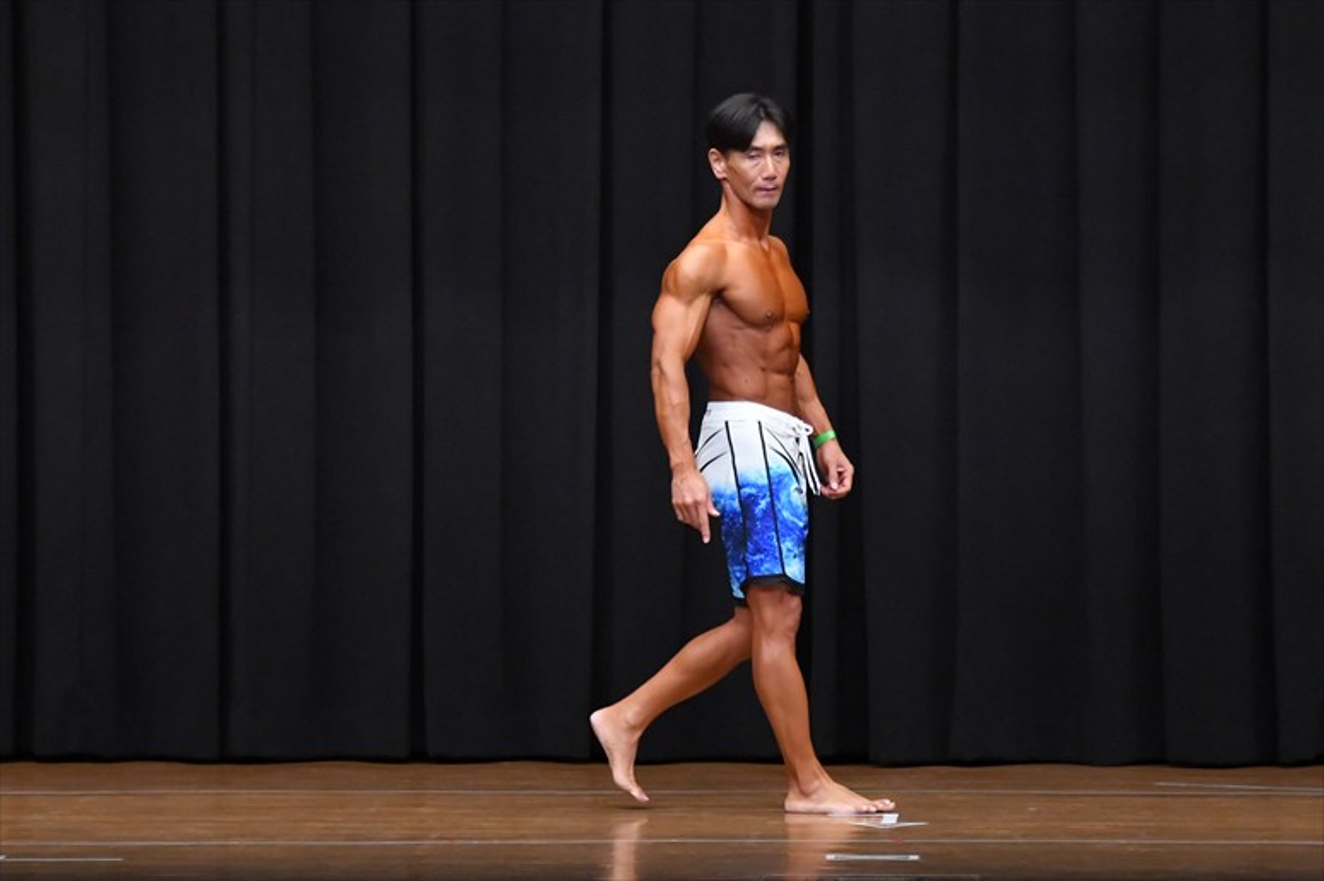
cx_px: 662
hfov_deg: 8.6
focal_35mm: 240
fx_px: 8822
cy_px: 440
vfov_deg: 5.7
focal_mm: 160
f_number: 5.6
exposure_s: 1/400
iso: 8000
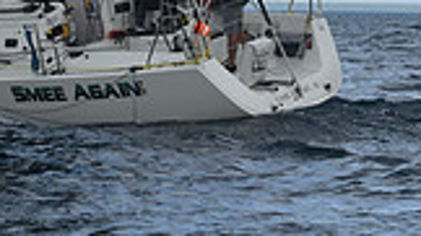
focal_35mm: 263
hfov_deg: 8.1
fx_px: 2935
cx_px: -71
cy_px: -464
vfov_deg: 4.4
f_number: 10
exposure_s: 1/800
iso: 400
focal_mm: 70
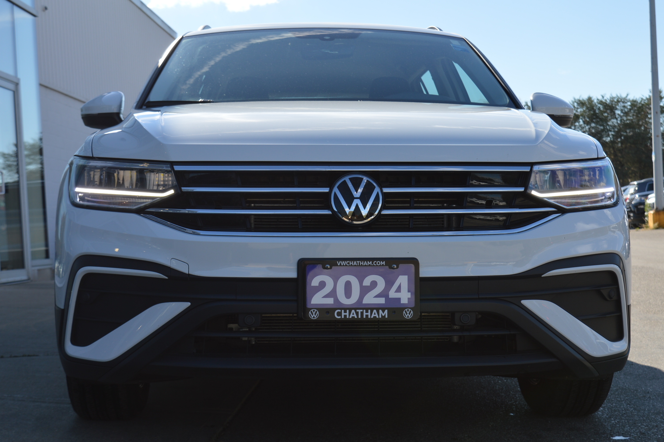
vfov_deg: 23.7
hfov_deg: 35.1
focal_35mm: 57
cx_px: 332
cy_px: 221
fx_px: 1050
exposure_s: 1/250
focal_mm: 38
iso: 100
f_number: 8
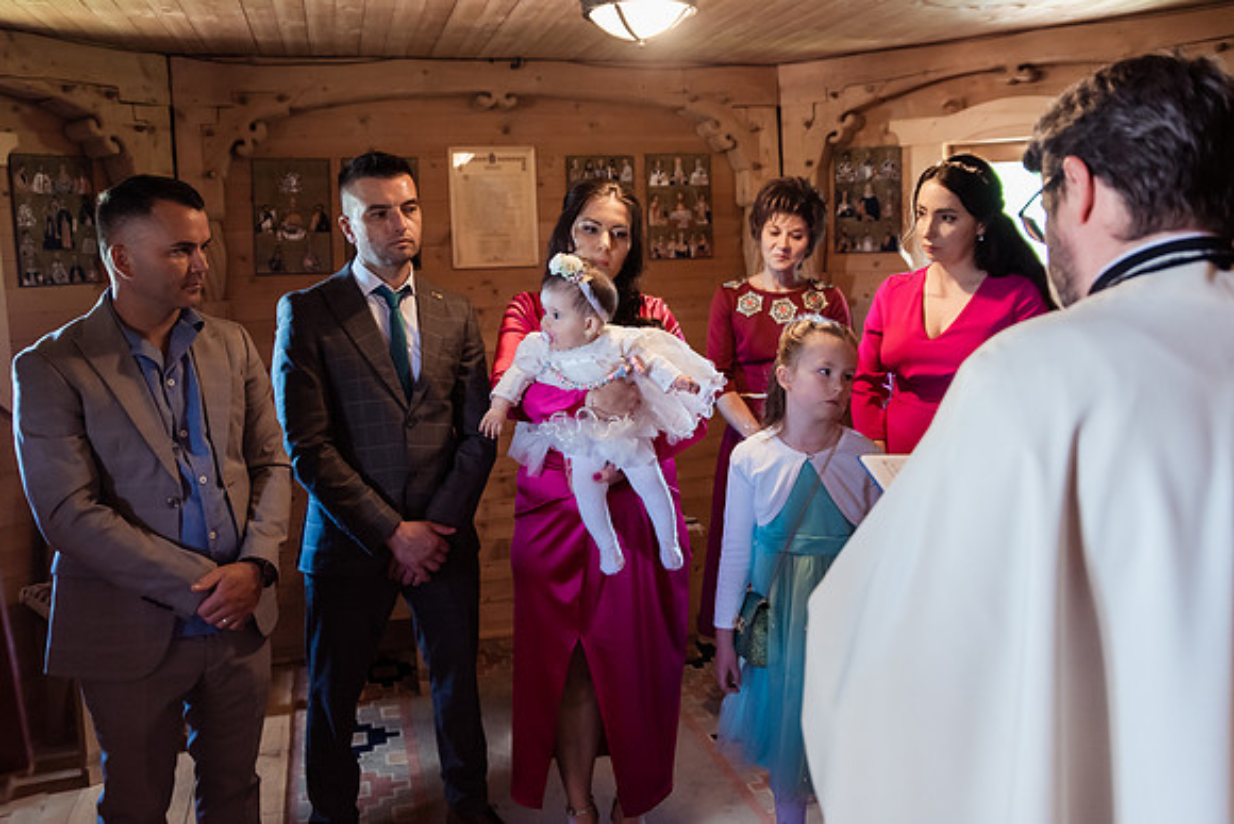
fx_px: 1111
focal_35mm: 32
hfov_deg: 58.1
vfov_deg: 40.6
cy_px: 363
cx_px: 622
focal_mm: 29
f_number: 2.8
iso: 2000
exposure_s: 1/100
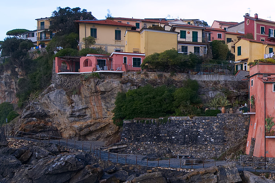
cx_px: 289
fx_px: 391
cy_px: 125
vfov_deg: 26.2
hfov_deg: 34.5
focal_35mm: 51
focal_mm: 15
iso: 100
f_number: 9
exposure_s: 66.1
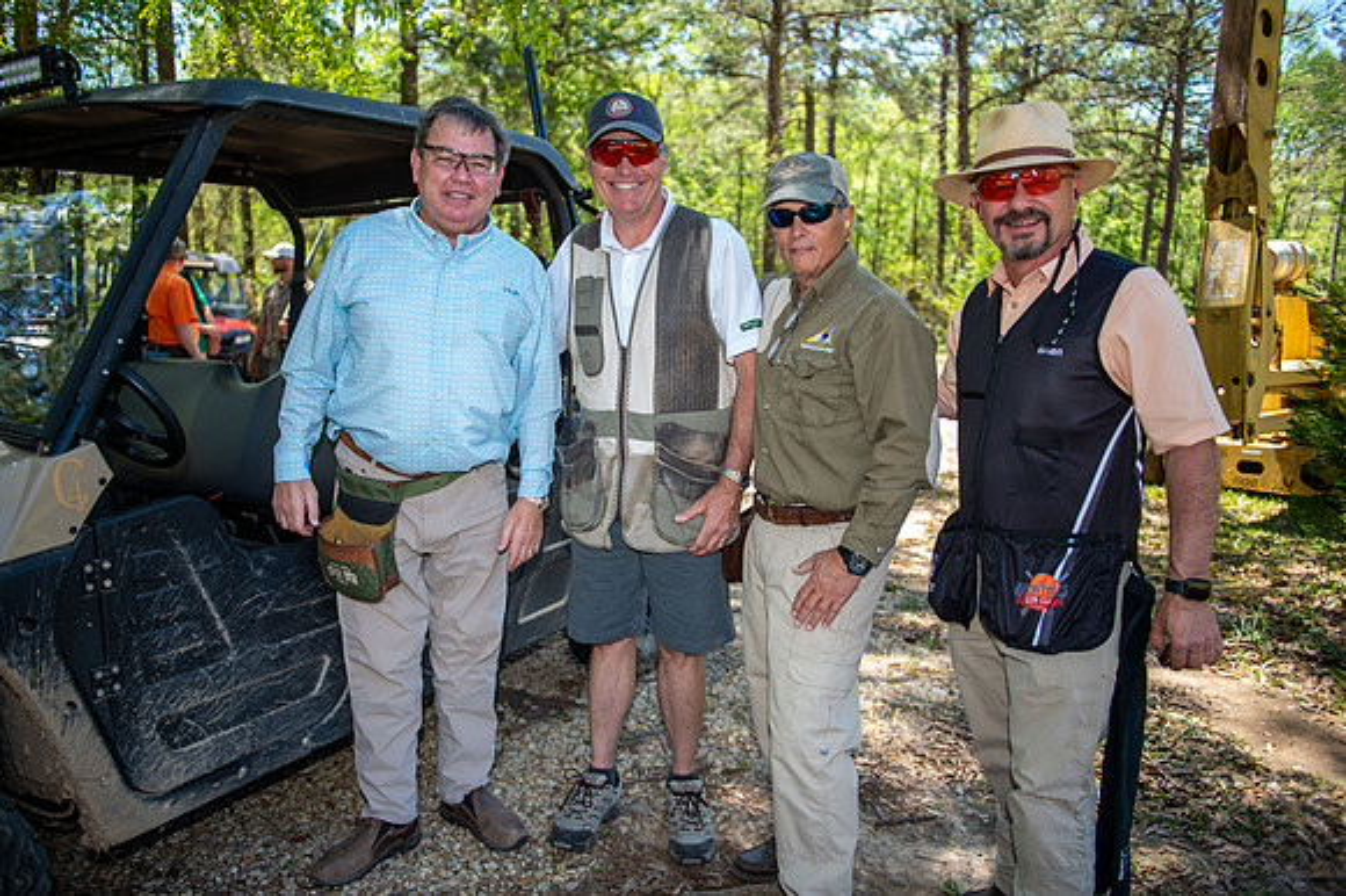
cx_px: 673
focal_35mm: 27
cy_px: 448
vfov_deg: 47.9
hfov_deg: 67.4
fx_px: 1009
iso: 50
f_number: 2.8
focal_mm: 27
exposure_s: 1/160
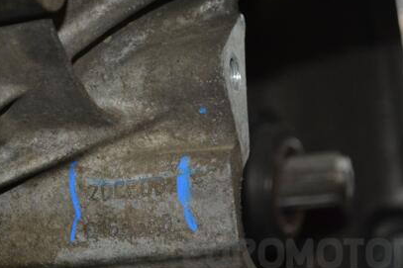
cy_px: 122
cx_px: 164
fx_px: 1362
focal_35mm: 122
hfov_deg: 16.8
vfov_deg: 11.2
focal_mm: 55
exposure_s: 1/60
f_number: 7.1
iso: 1600
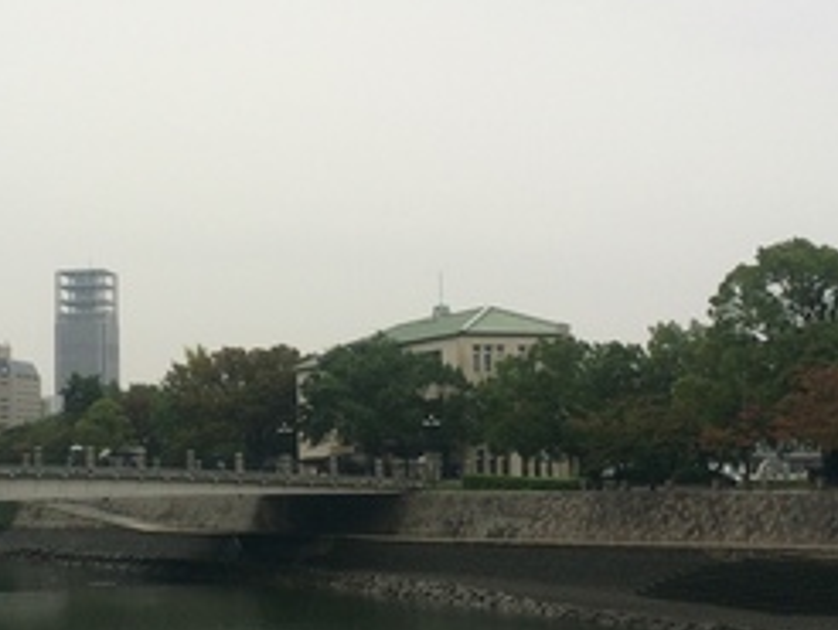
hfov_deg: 29.0
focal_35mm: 66
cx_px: 218
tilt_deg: +7.2
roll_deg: +2.5
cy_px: 296
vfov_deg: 22.3
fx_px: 1599
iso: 32
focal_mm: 4.15
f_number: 2.2
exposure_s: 1/308
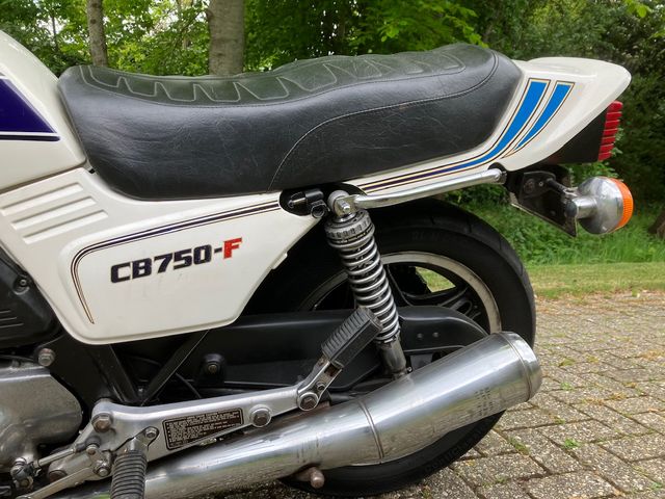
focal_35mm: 28
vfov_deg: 49.7
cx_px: 332
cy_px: 250
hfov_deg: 63.4
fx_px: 538
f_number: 1.8
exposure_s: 1/281
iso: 32
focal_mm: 3.99
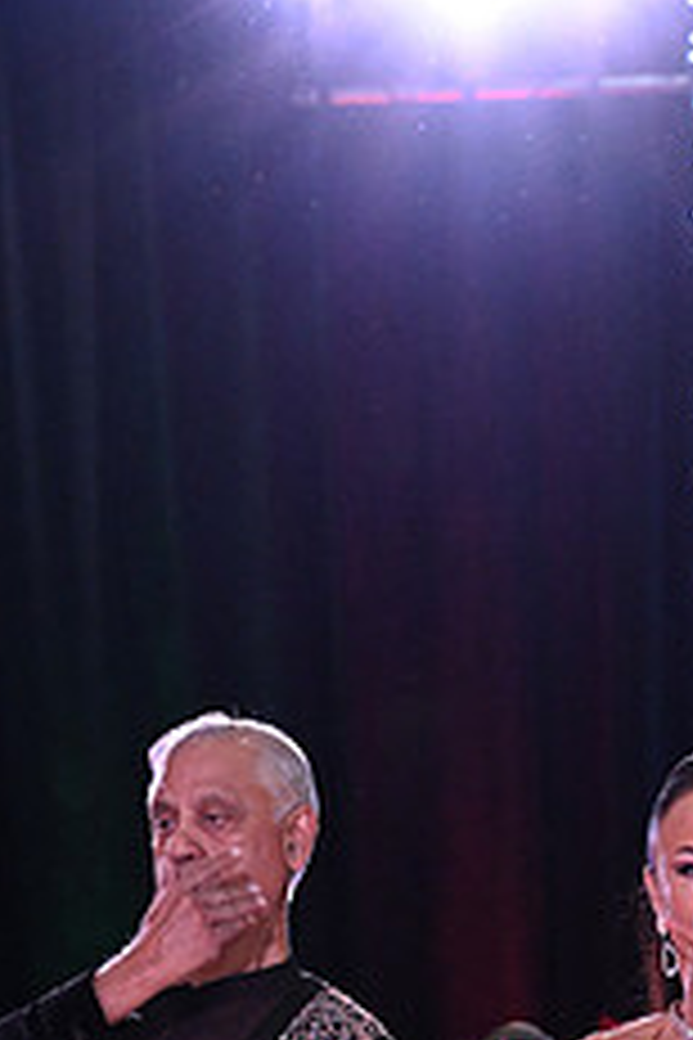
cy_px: 1297
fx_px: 8691
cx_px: 425
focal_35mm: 301
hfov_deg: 4.6
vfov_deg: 6.8
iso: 5000
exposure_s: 1/320
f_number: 7.1
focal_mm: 120
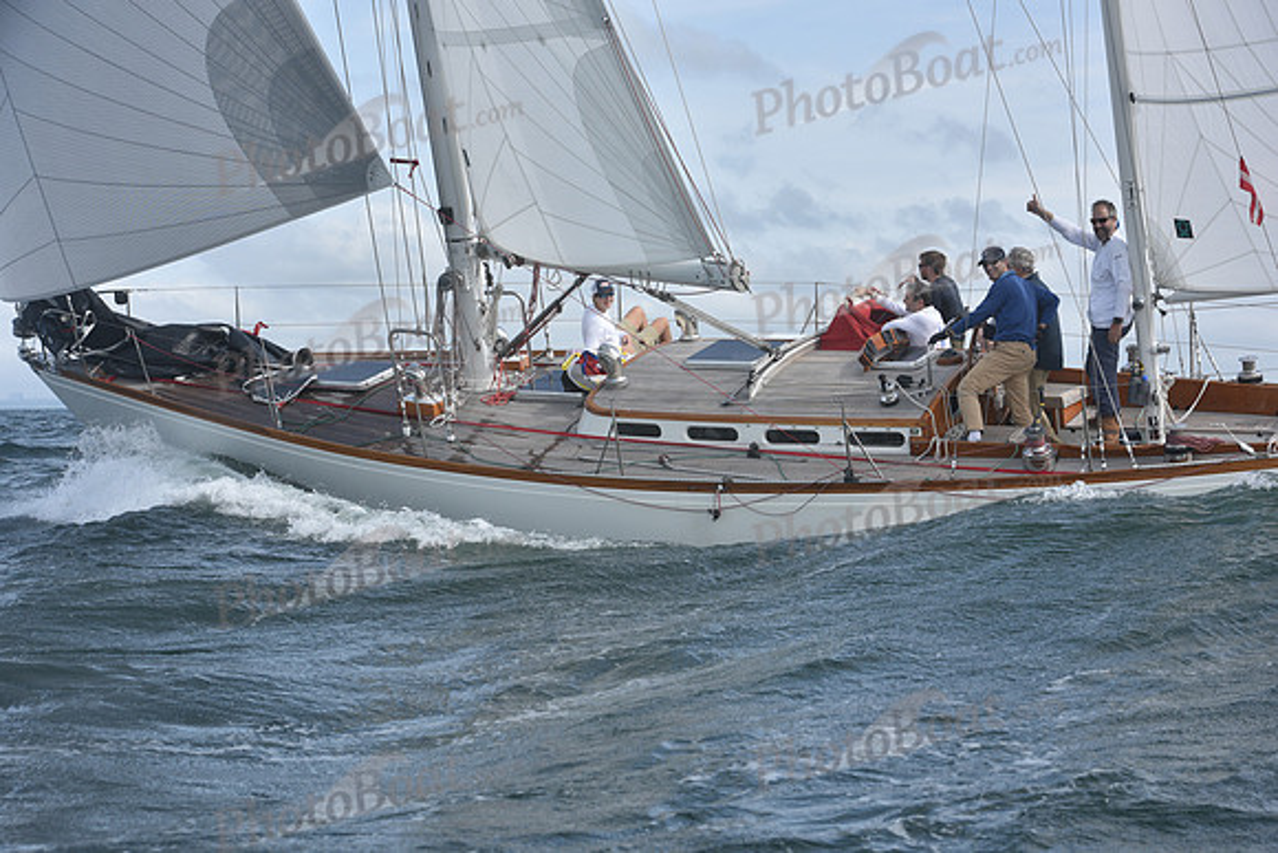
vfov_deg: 19.5
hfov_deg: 28.8
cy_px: 426
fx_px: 2485
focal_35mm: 70
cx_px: 639
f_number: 8
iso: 200
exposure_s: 1/800
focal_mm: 70
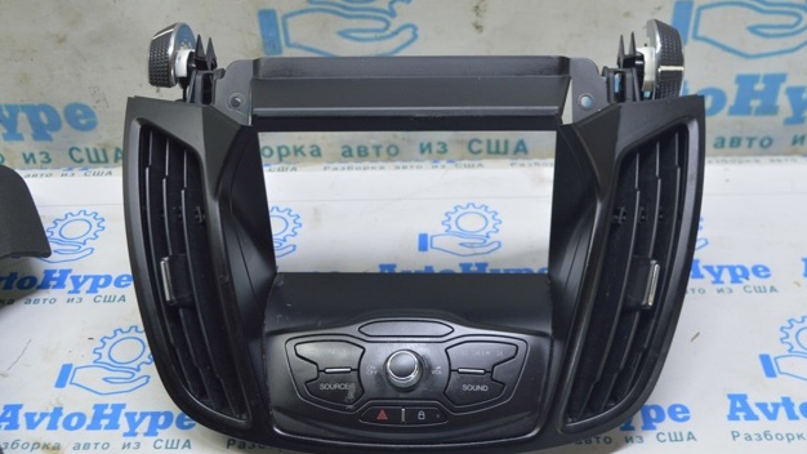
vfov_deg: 25.7
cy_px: 238
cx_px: 410
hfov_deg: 44.1
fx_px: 996
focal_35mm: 47
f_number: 5.6
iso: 400
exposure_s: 1/20
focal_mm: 29
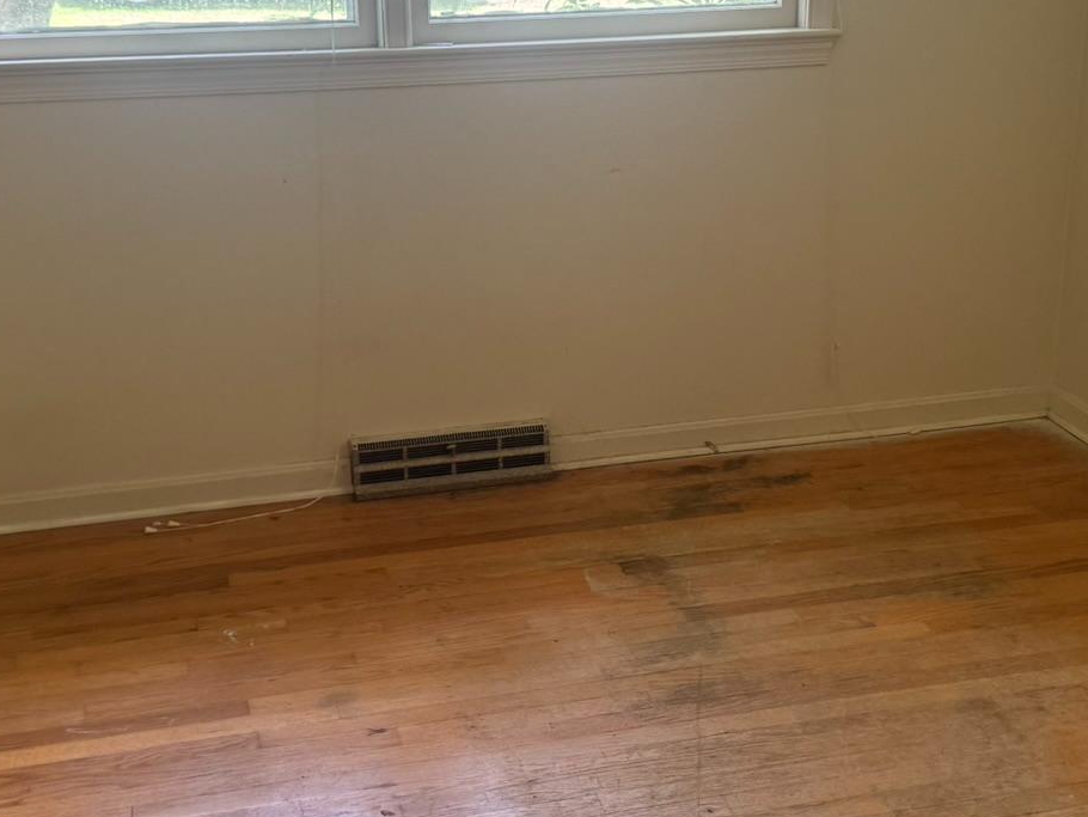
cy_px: 317
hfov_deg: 35.5
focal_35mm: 54
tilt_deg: -18.9
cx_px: 581
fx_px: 1698
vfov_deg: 27.0
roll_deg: +0.7
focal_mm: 6.76
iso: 200
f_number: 1.78
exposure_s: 1/121
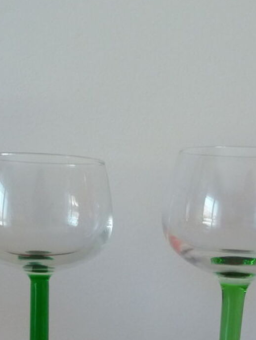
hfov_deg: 26.1
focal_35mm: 56
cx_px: 125
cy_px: 310
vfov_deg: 32.5
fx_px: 552
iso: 320
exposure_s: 1/30
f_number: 3.4
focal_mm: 4.7
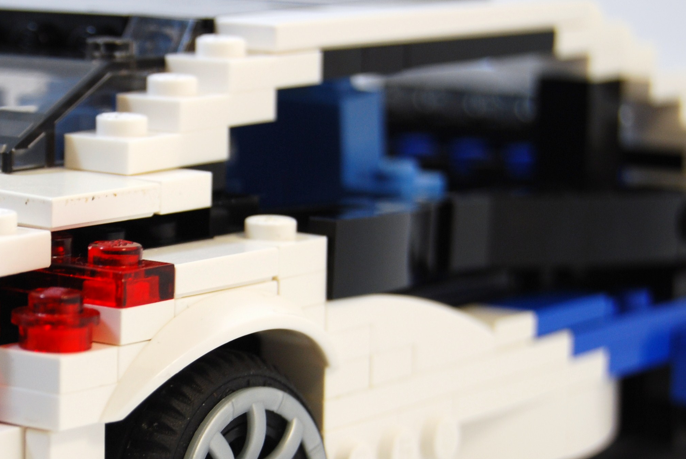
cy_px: 294
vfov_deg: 8.7
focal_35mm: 159
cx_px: 108
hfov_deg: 12.8
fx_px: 3032
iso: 200
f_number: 5.6
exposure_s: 1/125
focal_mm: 55
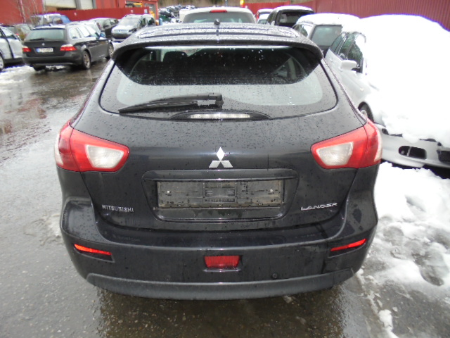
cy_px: 169
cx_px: 225
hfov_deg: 67.3
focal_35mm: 26
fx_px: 338
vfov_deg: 53.1
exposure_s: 1/50
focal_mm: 4.6
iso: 250
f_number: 3.5
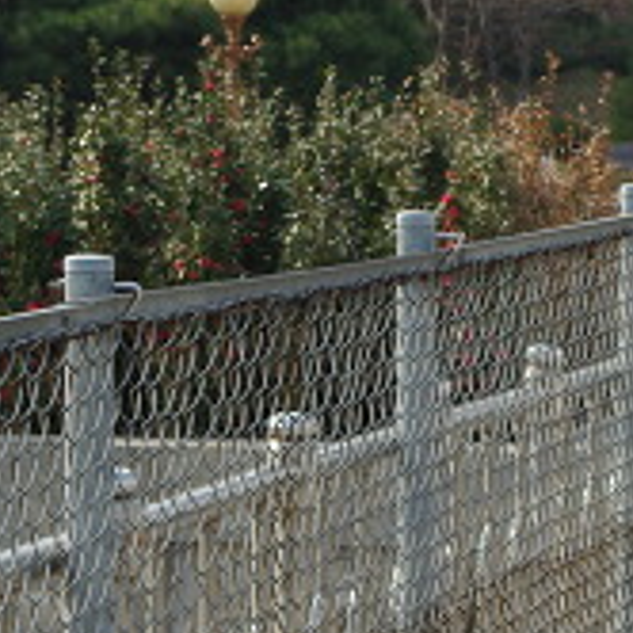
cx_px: 709
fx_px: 5565
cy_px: 404
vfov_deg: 6.5
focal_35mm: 269
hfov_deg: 6.5
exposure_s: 1/180
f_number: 9.5
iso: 200
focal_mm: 55
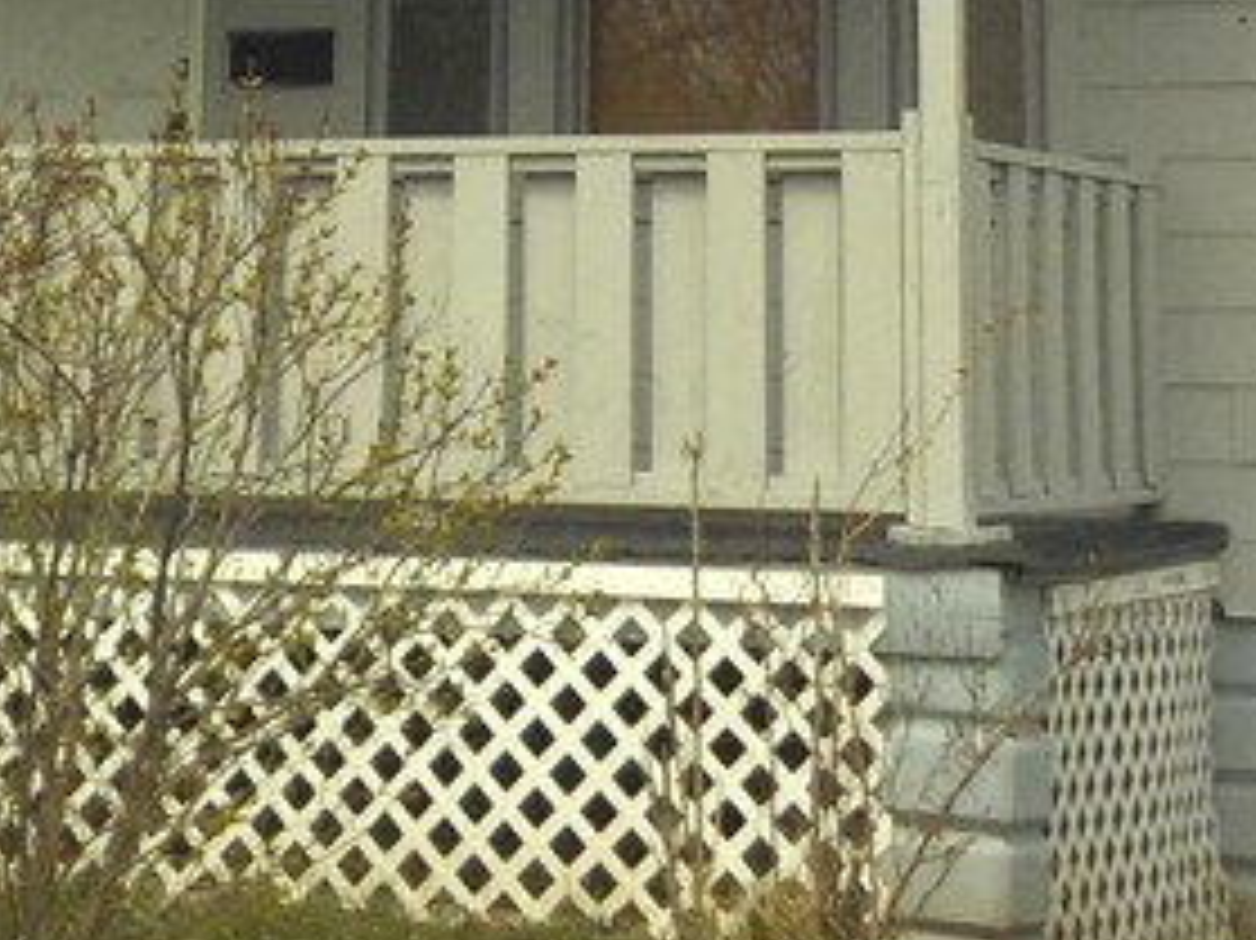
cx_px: 351
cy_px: -724
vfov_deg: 12.4
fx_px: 3990
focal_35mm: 110
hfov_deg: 17.8
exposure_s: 1/640
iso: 125
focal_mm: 4.1
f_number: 6.6
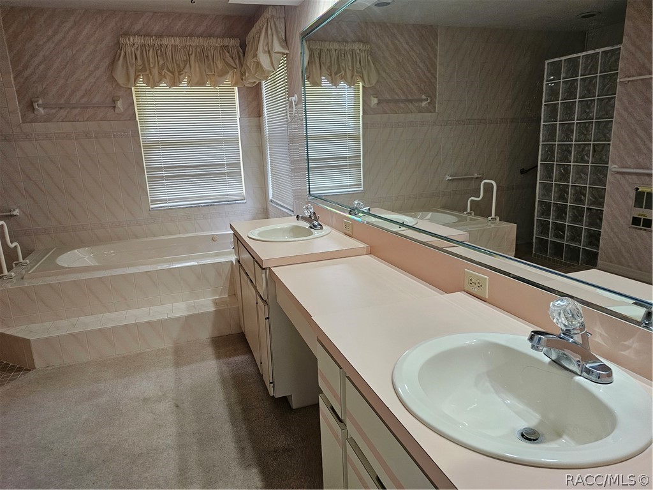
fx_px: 434
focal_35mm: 23
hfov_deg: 73.9
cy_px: 245
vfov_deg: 58.9
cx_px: 326
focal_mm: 6.3
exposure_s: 1/170
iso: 400
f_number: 1.7
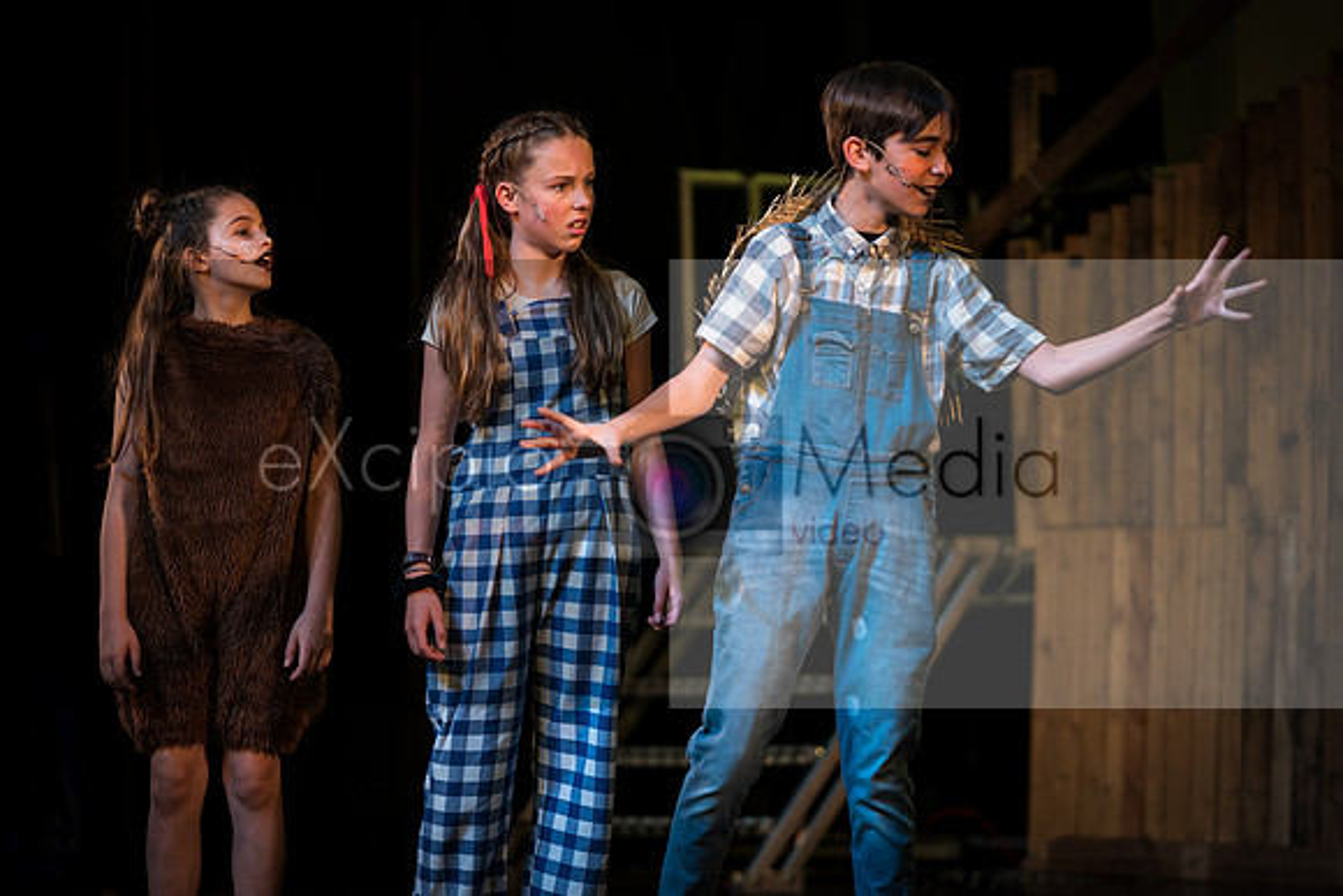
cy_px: 481
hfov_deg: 14.1
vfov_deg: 9.4
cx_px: 702
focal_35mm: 146
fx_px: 5437
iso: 400
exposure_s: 1/80
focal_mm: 132
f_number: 2.8
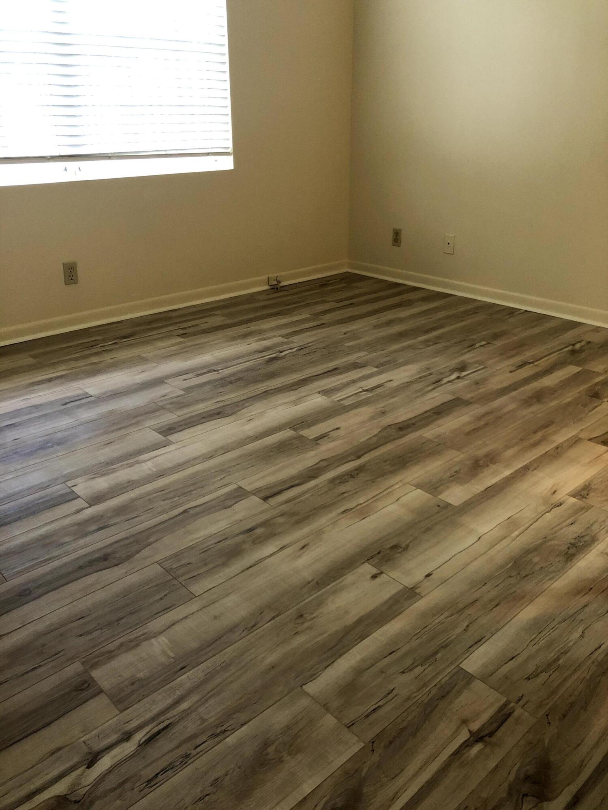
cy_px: 405
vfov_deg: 63.4
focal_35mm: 28
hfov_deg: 49.7
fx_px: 656
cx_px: 304
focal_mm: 4
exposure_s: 1/15
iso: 100
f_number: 1.8
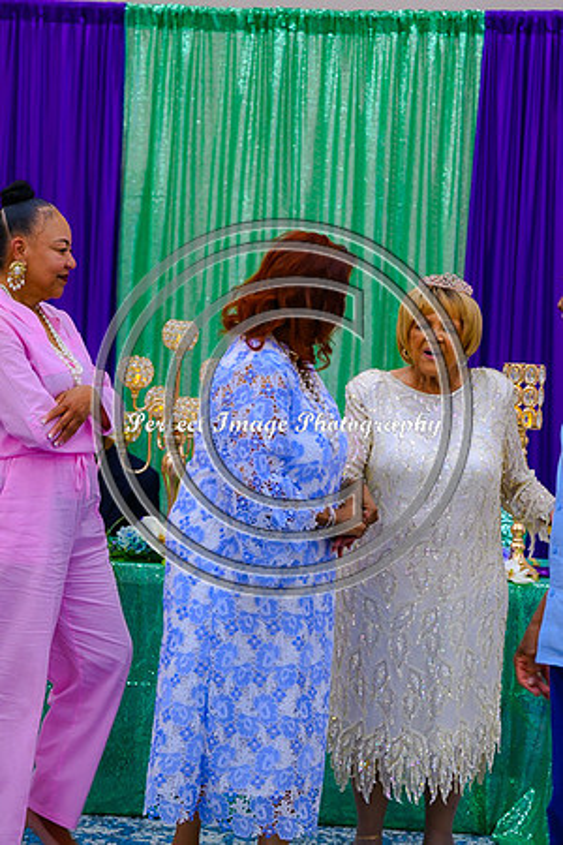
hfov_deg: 13.0
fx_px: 2463
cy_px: 422
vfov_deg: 19.5
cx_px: 282
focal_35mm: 105
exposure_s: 1/100
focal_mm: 70
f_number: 2.8
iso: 400
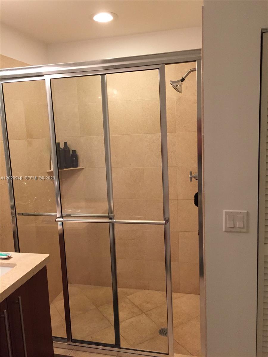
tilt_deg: -7.3
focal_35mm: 29
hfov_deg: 48.2
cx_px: 134
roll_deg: +3.0
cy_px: 178
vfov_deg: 61.7
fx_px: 299
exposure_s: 1/30
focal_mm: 4.15
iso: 160
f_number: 2.2
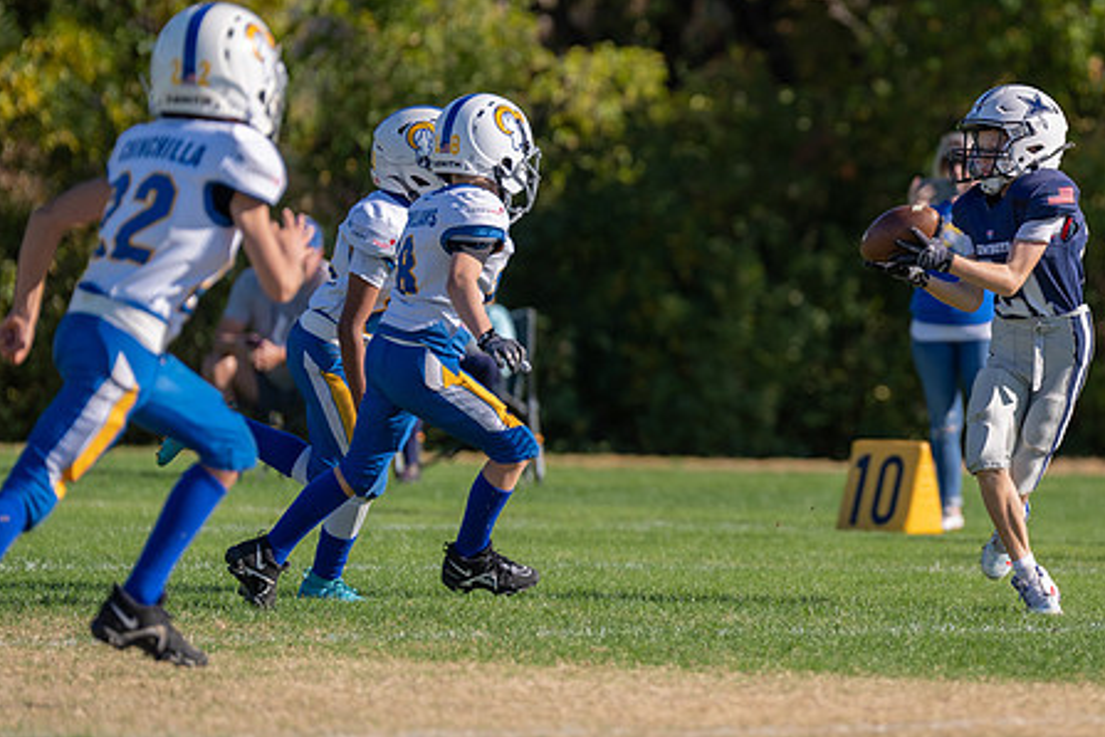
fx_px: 11694
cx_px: 846
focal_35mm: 381
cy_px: 263
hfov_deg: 5.4
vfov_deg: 3.6
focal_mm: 200
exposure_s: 1/2000
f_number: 2.8
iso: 100
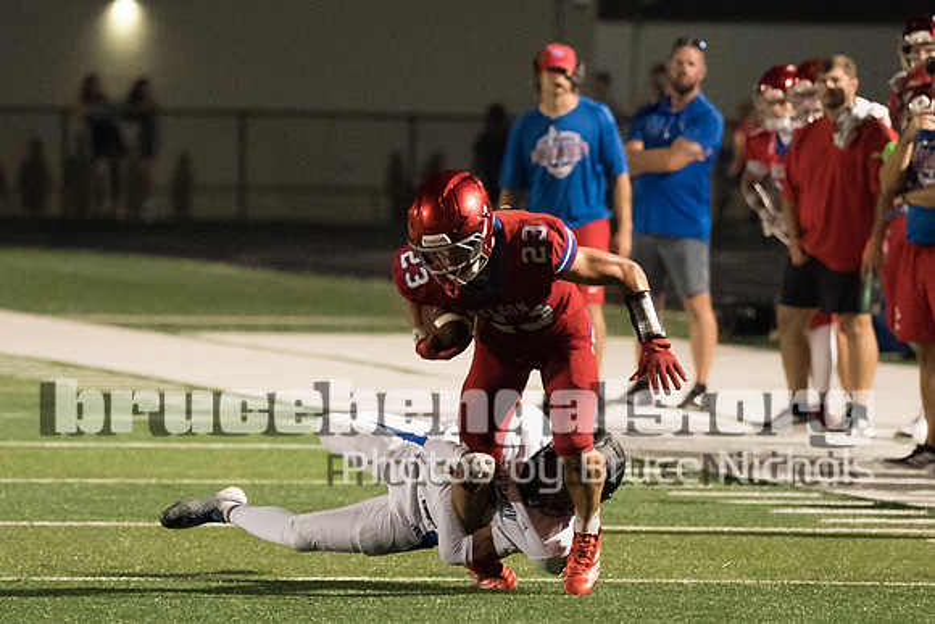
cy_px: 340
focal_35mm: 448
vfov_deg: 3.1
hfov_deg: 4.6
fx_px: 11629
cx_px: 584
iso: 12800
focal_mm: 164
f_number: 2.8
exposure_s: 1/1250
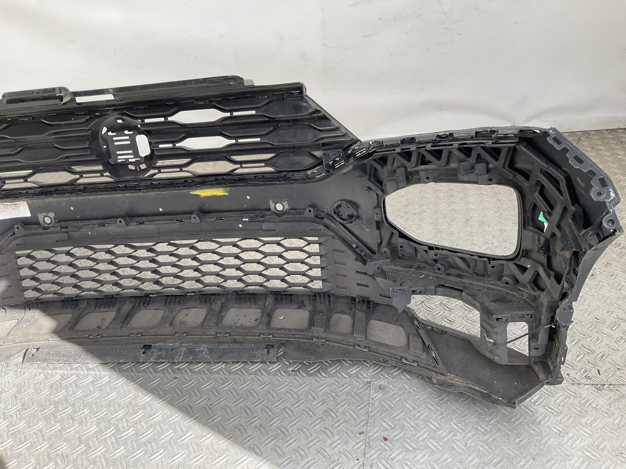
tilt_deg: -31.1
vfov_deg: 48.2
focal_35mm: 29
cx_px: 313
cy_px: 234
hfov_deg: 61.7
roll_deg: +10.4
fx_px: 524
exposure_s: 1/123
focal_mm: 3
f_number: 1.8
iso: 16
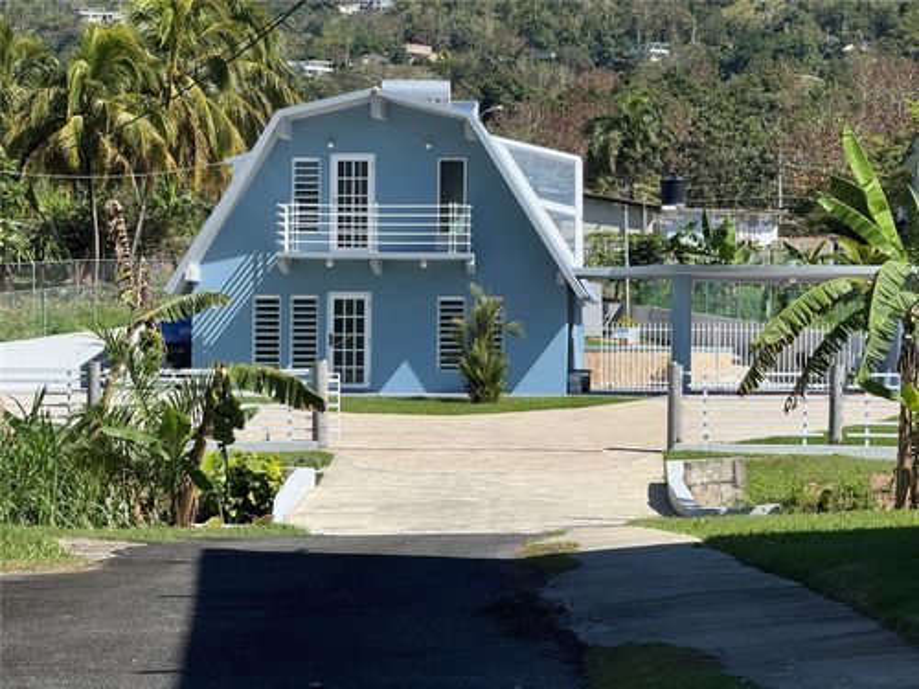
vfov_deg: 12.3
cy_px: 344
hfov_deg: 16.4
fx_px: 3186
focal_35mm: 120
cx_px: 460
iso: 50
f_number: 2.8
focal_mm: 15.66
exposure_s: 1/1148
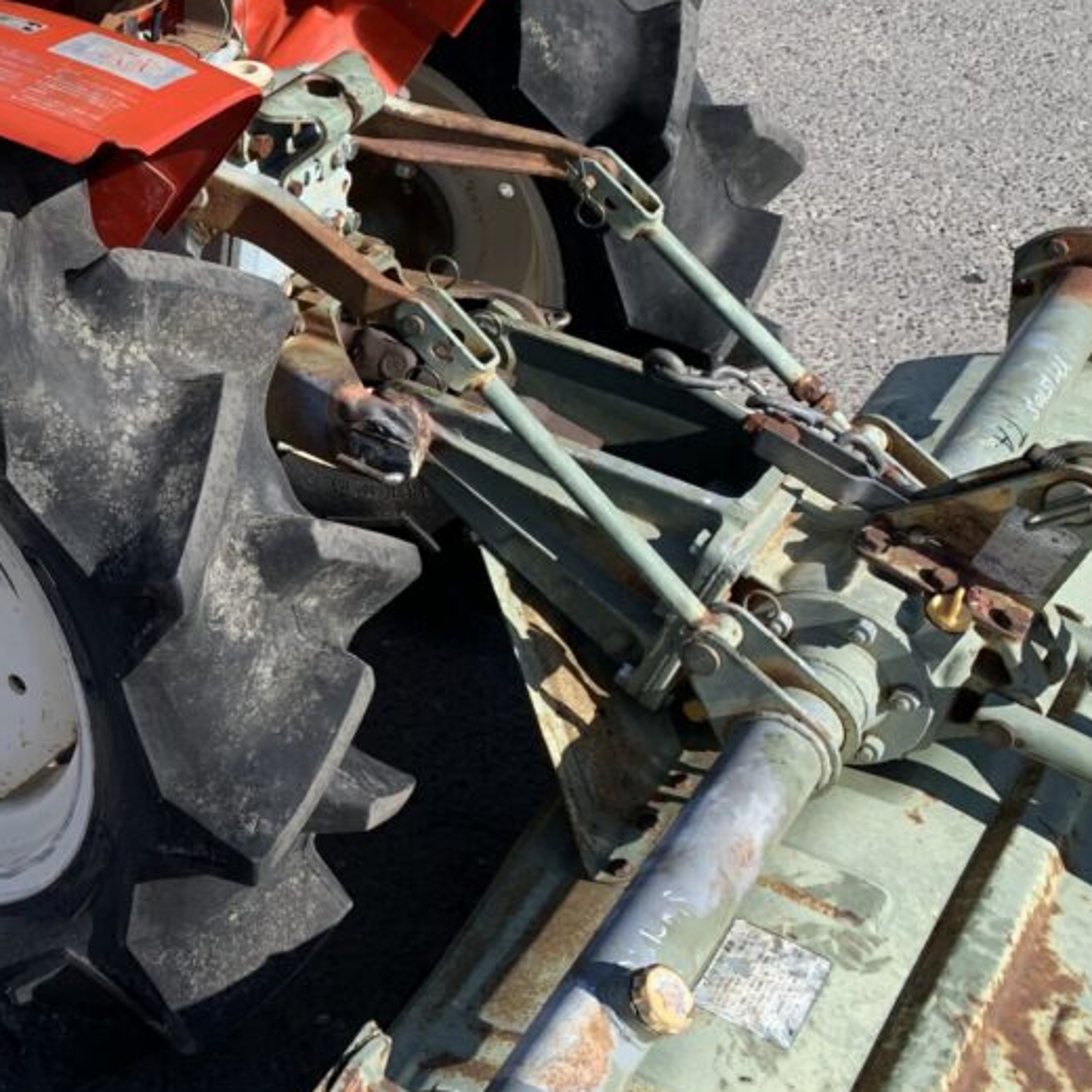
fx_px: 1892
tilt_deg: -33.2
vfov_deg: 31.9
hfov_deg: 29.0
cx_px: -126
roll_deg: +1.7
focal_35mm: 53
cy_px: 351
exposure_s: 1/1314
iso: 25
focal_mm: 4.25
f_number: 1.8
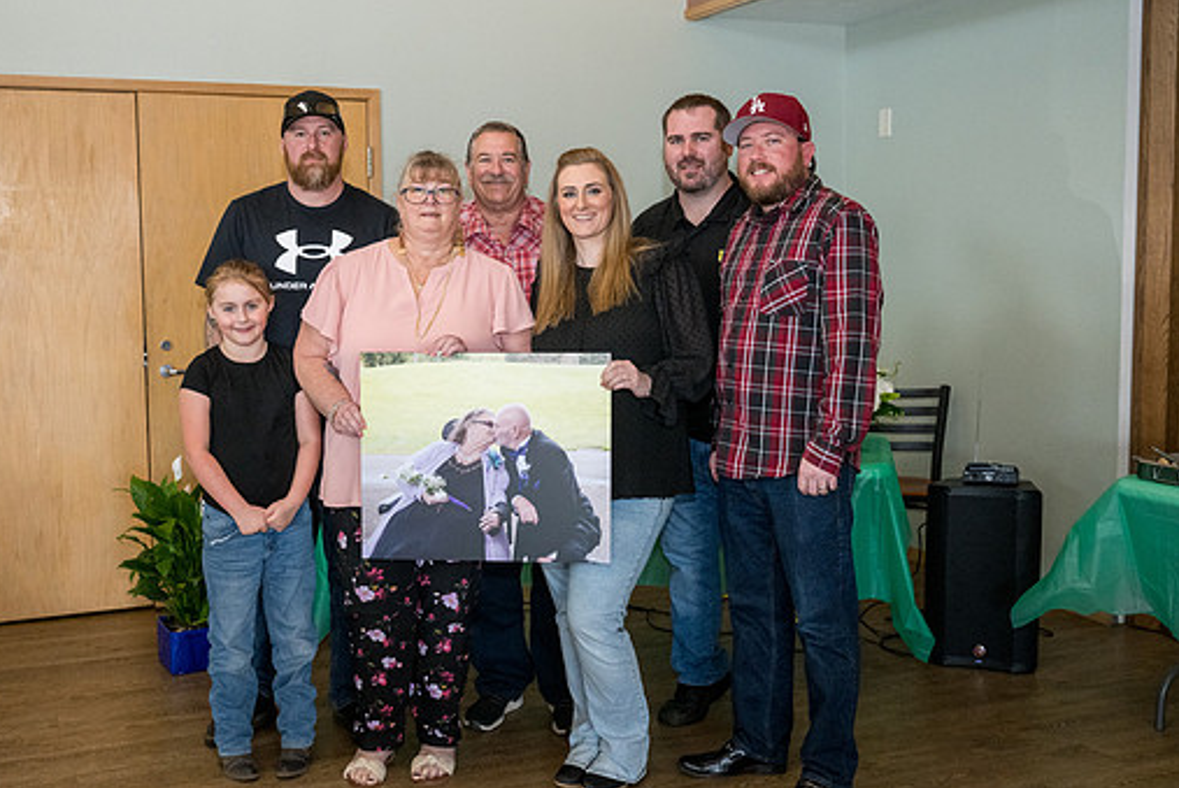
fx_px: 1311
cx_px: 509
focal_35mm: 40
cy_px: 389
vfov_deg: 33.5
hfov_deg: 48.3
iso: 3200
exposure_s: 1/250
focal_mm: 35
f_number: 6.3
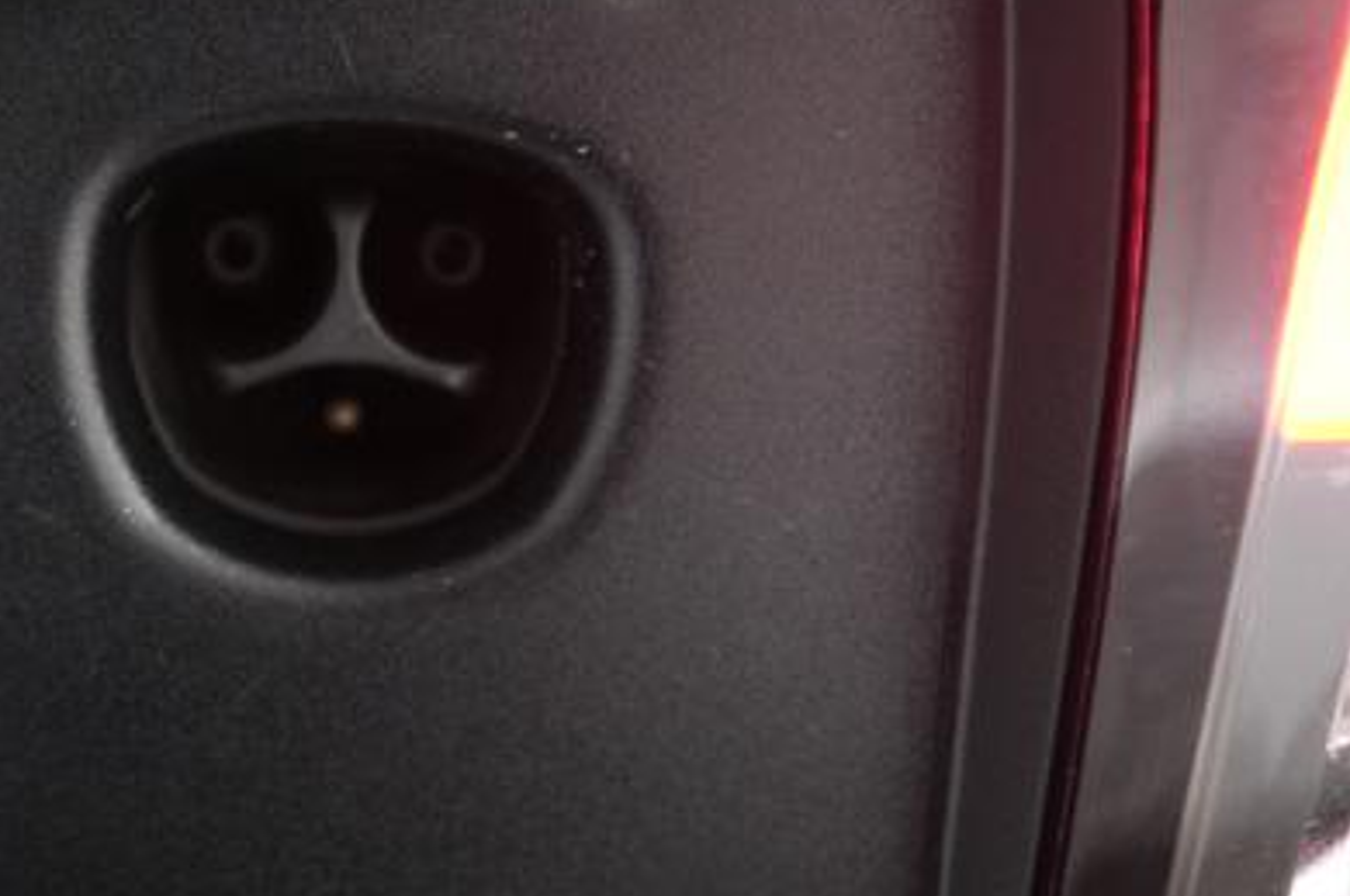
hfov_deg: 41.2
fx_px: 1723
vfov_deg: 28.8
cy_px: 249
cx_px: 301
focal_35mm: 46
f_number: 2.8
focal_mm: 28
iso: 3200
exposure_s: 1/60
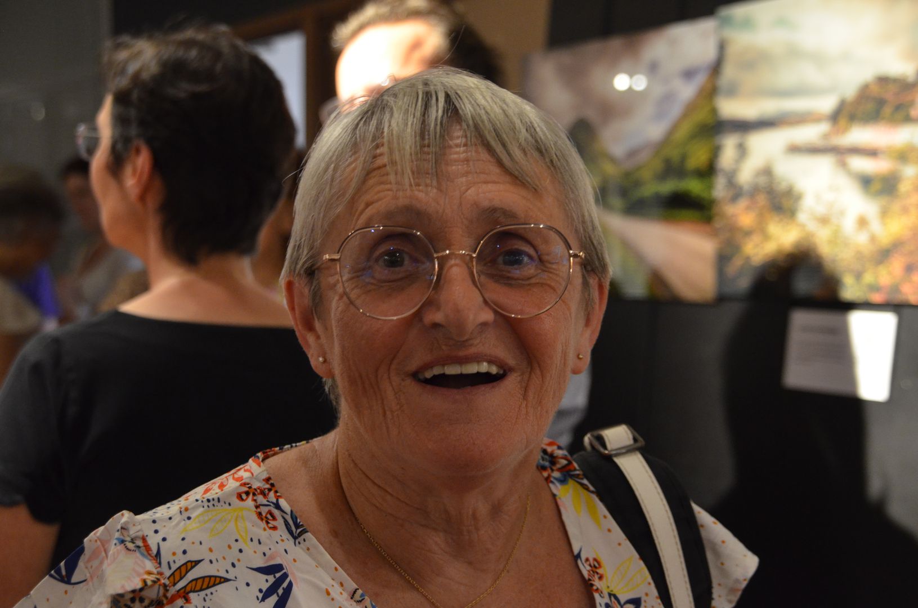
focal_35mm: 90
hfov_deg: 22.7
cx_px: 459
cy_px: 304
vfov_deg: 15.1
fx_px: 2290
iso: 1600
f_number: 5
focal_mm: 60
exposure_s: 1/30
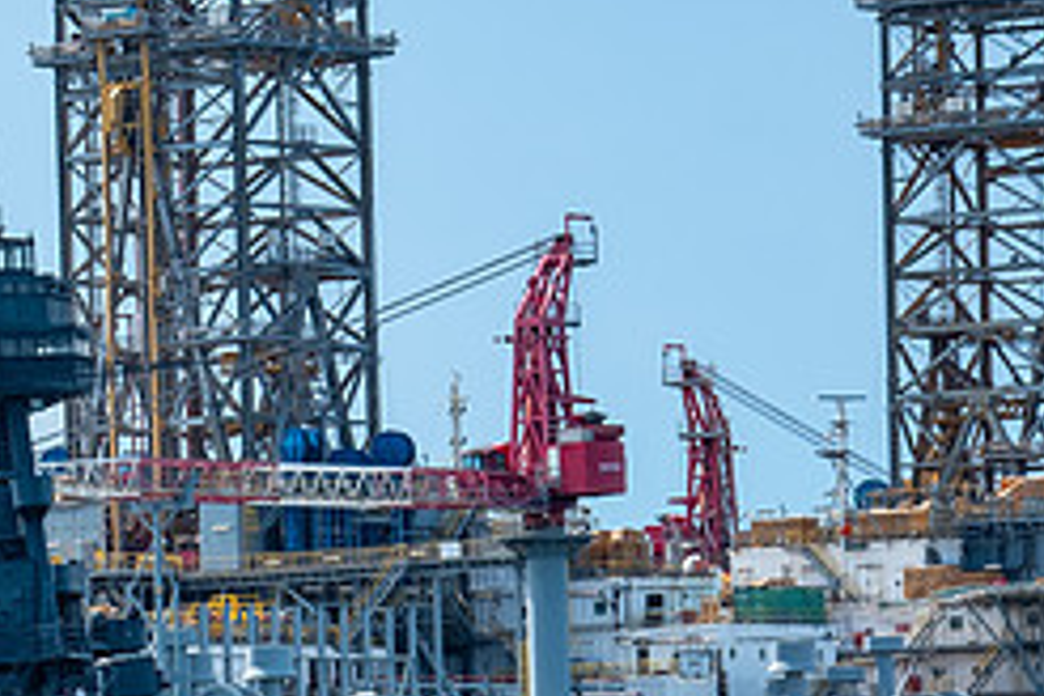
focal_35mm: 337
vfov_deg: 4.1
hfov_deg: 6.1
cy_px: 808
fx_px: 9772
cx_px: -178
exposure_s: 1/340
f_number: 7.1
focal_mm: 95
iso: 200
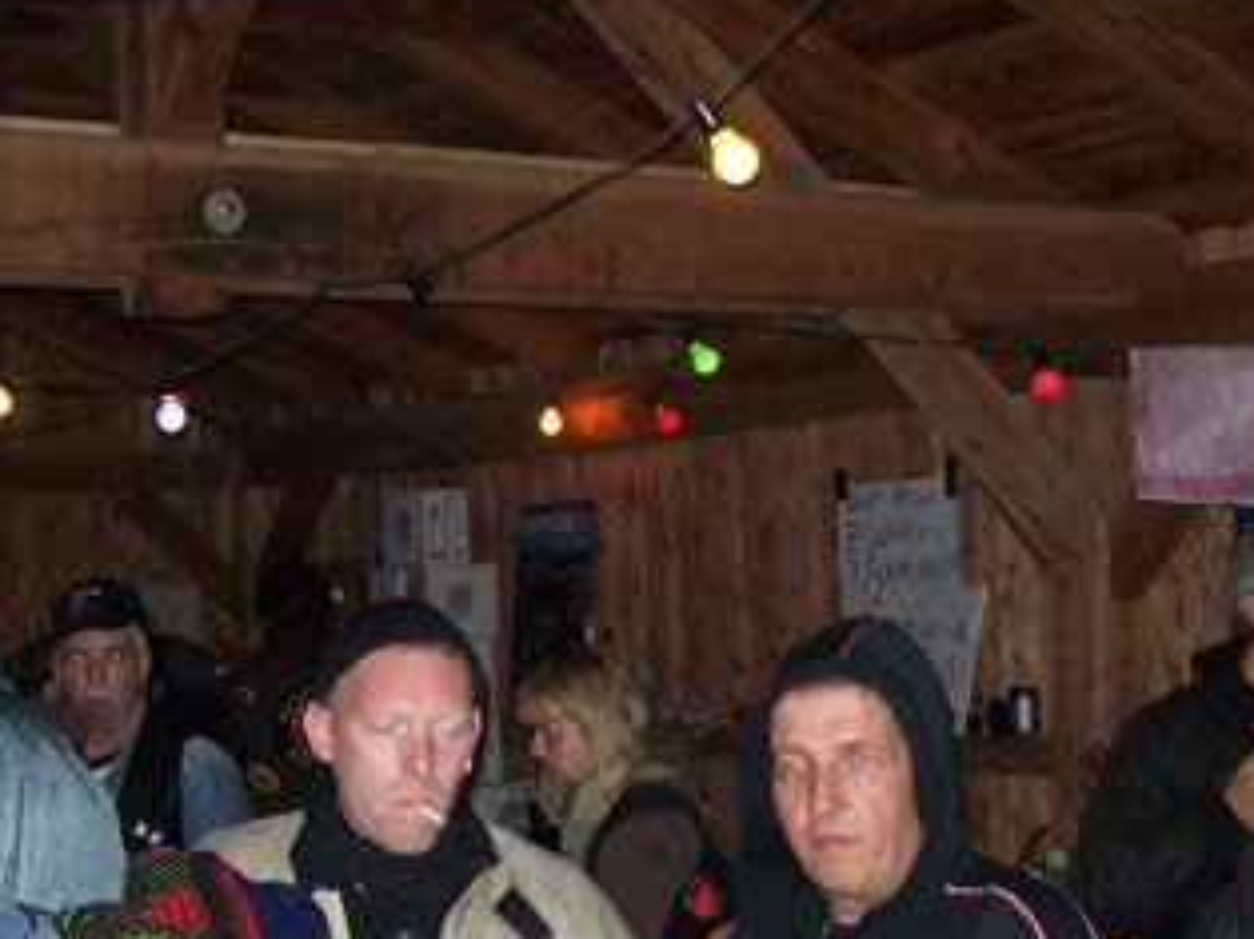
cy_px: 677
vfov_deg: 22.4
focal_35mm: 65
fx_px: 2353
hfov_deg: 29.7
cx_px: 773
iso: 200
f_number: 2.7
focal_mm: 6
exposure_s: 1/64
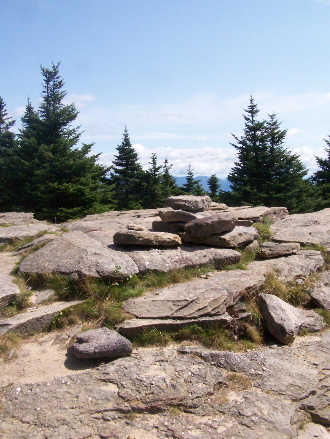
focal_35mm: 38
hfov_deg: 37.7
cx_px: 165
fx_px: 483
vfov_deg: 49.0
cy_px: 220
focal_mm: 6.3
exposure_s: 1/1600
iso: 400
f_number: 5.6
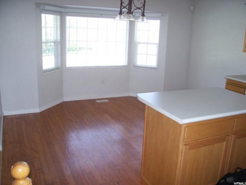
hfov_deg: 54.0
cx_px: 123
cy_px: 92
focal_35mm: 34
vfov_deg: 41.8
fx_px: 242
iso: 80
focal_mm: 5.6
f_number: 2.7
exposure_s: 1/60
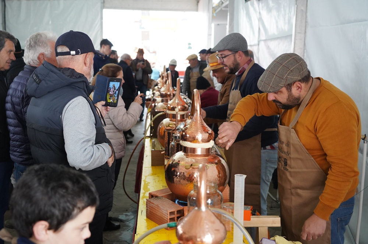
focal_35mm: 45
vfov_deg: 29.8
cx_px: 184
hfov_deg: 43.7
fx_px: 459
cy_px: 122
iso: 5000
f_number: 4.5
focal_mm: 45
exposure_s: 1/200
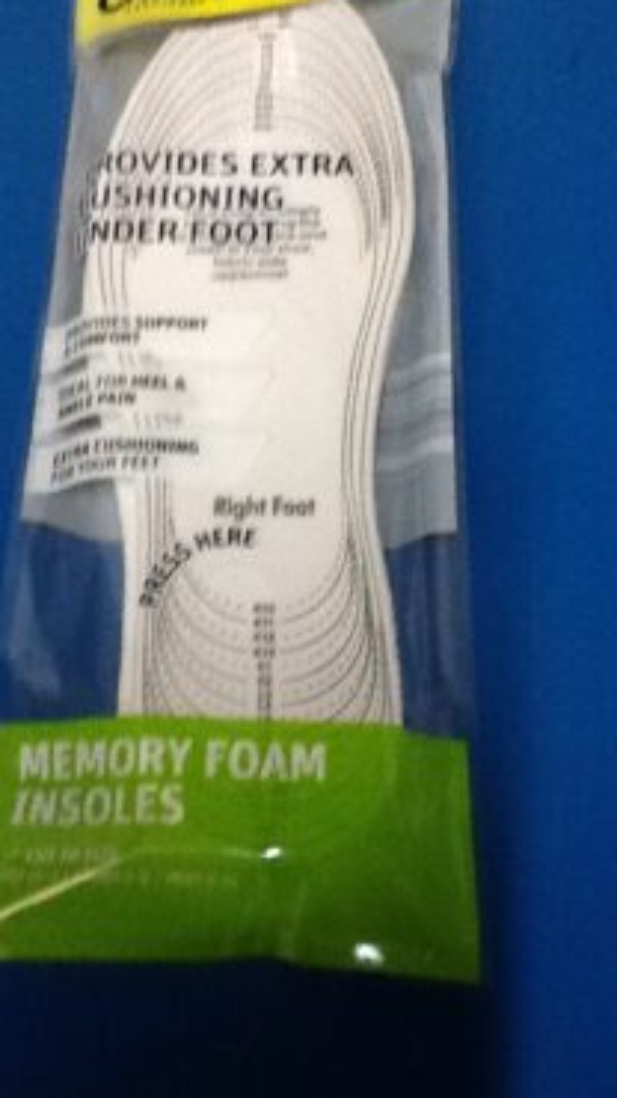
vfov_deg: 37.1
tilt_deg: -60.0
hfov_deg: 21.4
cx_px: 220
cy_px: 469
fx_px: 1630
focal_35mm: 56
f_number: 2.4
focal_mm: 2.03
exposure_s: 1/30
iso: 200
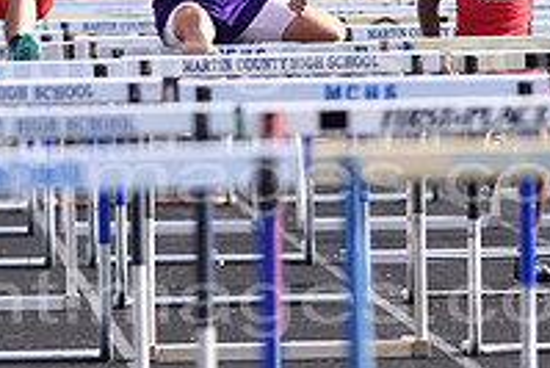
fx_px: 20028
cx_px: 17
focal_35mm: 1310
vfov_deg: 1.1
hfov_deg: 1.6
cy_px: 1
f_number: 4
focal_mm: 300
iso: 400
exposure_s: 1/3200
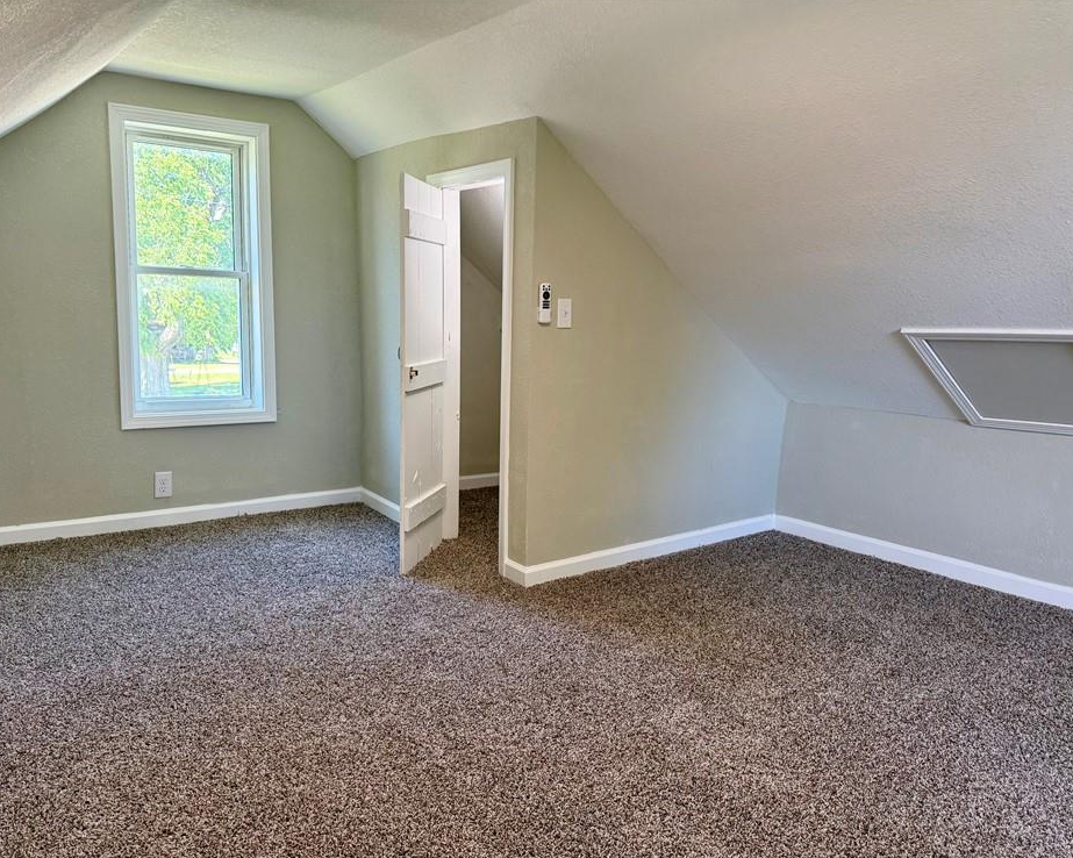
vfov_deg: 54.9
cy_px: 443
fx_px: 825
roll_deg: -0.5
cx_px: 491
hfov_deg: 65.9
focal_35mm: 26
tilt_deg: -7.3
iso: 200
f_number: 1.78
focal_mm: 6.76
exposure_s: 1/202
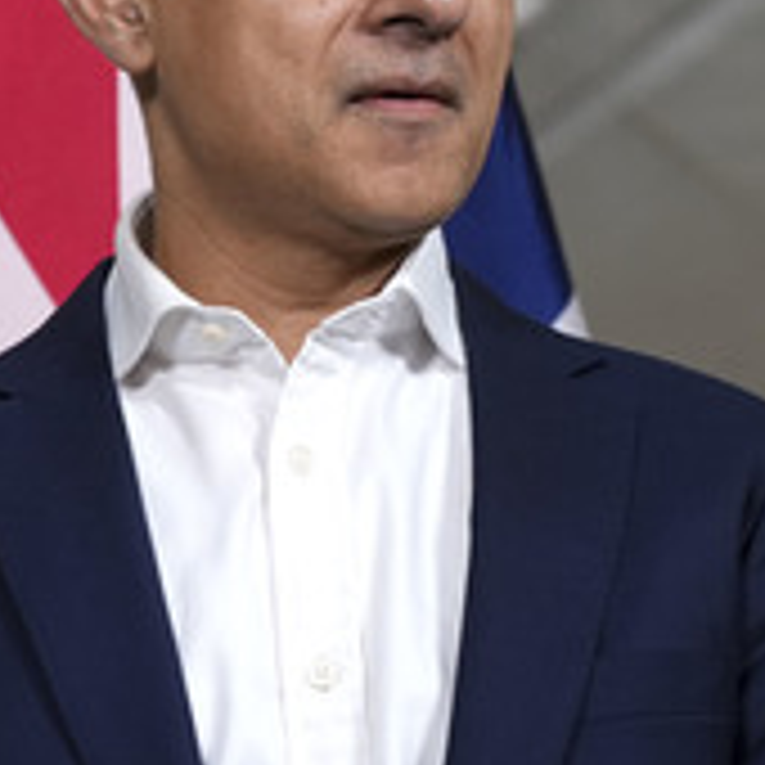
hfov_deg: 5.2
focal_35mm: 337
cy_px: 153
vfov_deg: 5.2
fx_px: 8426
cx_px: 315
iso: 3200
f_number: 5.6
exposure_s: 1/320
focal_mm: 150
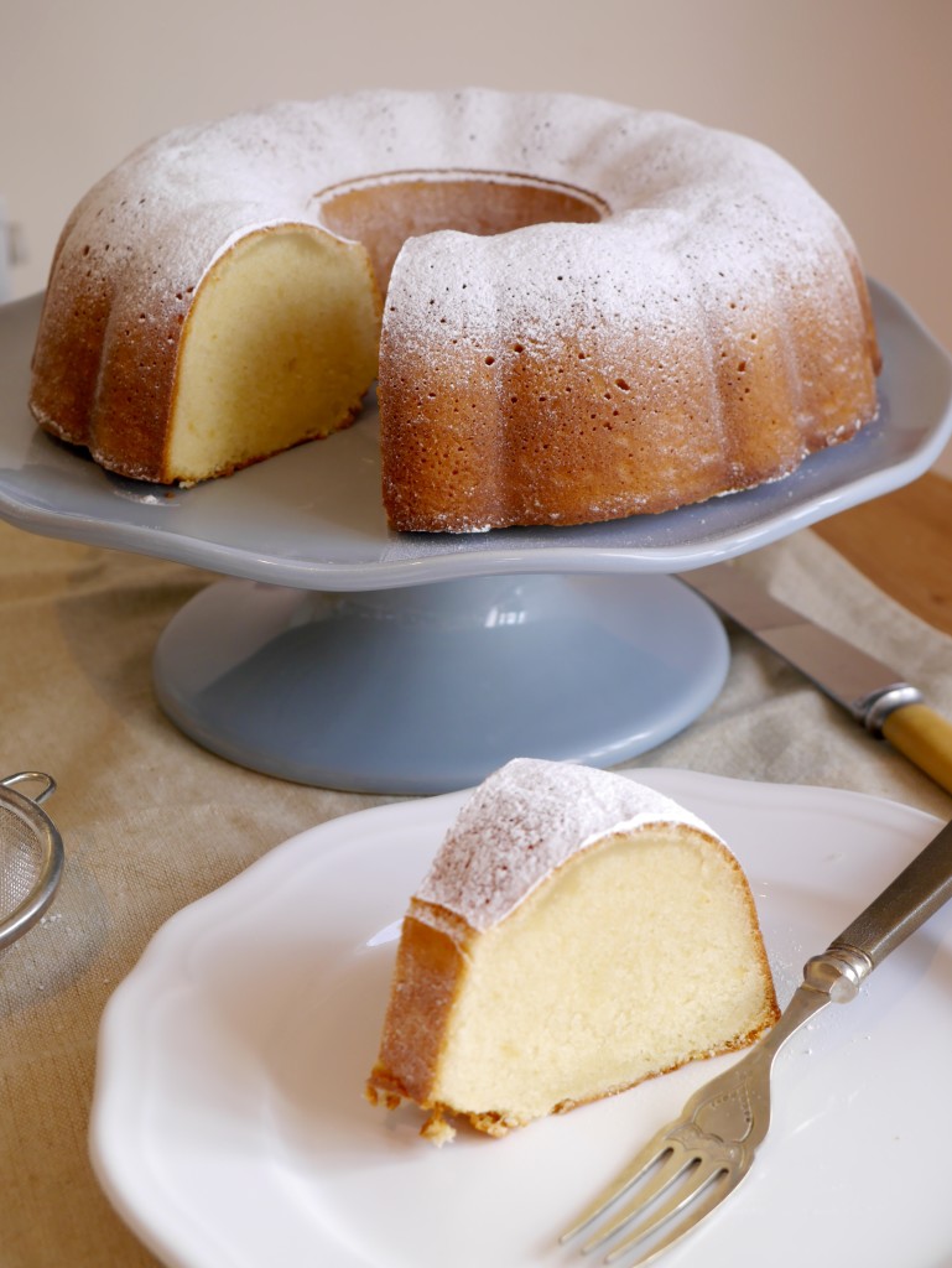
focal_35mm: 66
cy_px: 634
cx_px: 476
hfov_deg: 22.3
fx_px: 2418
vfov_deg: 29.4
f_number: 5.4
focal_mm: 33
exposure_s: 1/60
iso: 320
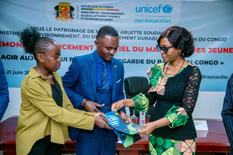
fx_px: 298
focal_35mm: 46
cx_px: 116
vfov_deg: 29.2
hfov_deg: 42.7
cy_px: 78
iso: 800
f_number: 4
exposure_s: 1/100
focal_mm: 46
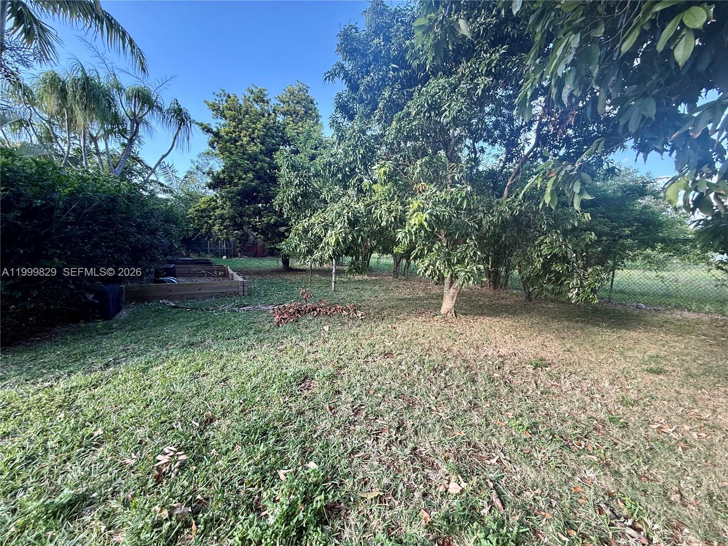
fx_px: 294
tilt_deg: -5.5
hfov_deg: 102.1
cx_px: 364
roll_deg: +0.6
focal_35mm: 14
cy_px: 273
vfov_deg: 85.7
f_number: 2.2
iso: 40
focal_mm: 2.22
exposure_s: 1/111
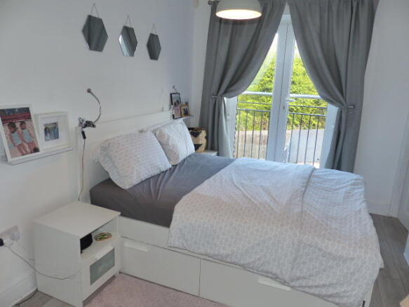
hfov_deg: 69.4
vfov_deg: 54.9
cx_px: 204
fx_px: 295
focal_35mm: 25
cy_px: 154
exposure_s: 1/60
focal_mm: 4.5
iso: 160
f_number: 2.8
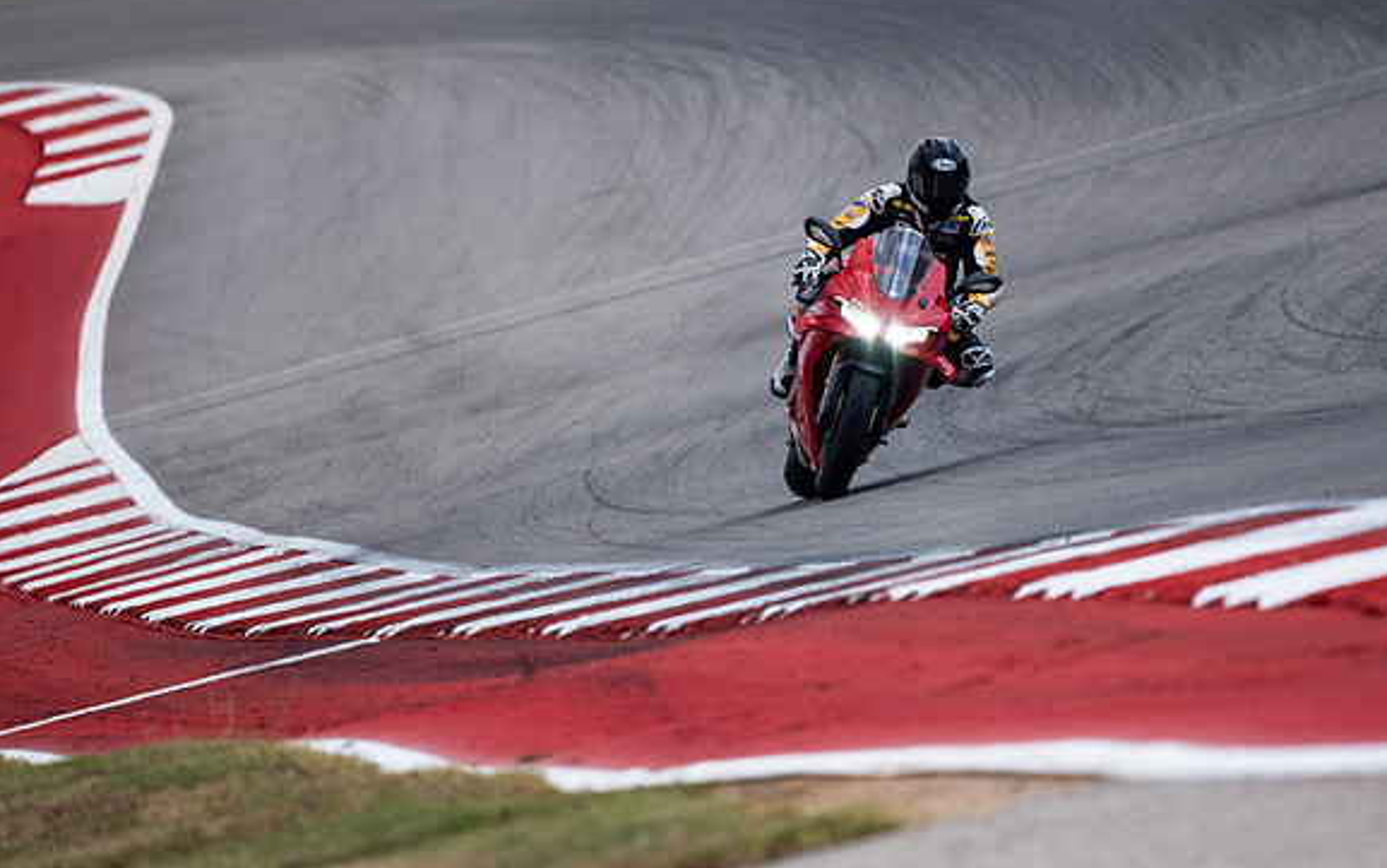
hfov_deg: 2.7
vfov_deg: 1.7
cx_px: 692
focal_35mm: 768
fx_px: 29039
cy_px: 432
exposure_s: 1/2500
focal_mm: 500
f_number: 5.6
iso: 400
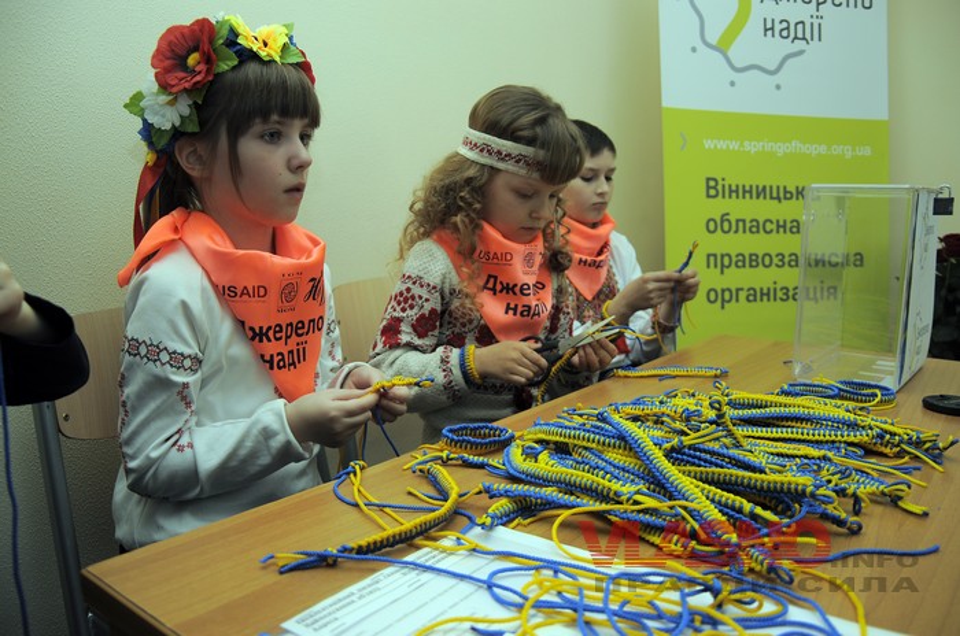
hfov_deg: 67.5
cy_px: 318
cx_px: 480
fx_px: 719
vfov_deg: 47.8
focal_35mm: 27
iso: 200
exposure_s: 1/60
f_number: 4
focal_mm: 18
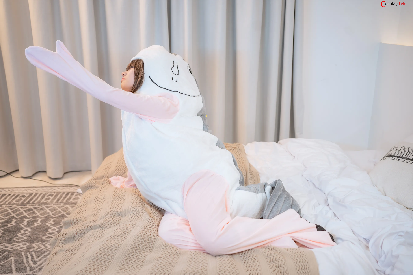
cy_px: 138
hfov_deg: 54.4
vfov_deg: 37.9
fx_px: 401
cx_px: 206
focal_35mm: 35
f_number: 3.2
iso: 200
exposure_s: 1/60
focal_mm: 35
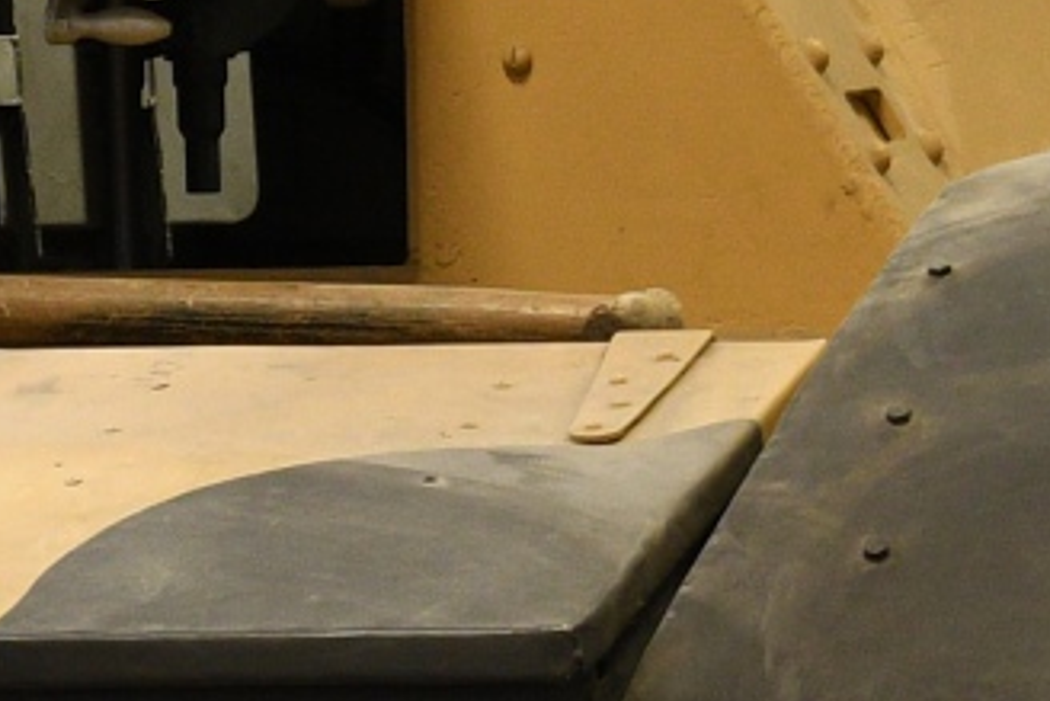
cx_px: -115
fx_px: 9600
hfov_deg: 6.2
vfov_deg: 4.2
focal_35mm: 329
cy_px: 727
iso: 640
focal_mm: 30
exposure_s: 1/60
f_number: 4
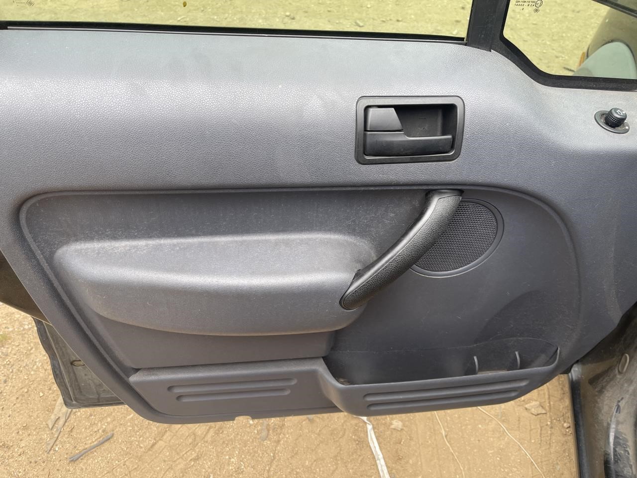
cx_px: 318
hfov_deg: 69.4
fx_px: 460
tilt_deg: -47.7
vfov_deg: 54.9
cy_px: 239
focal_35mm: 25
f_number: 1.6
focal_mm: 5.1
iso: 32
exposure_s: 1/131
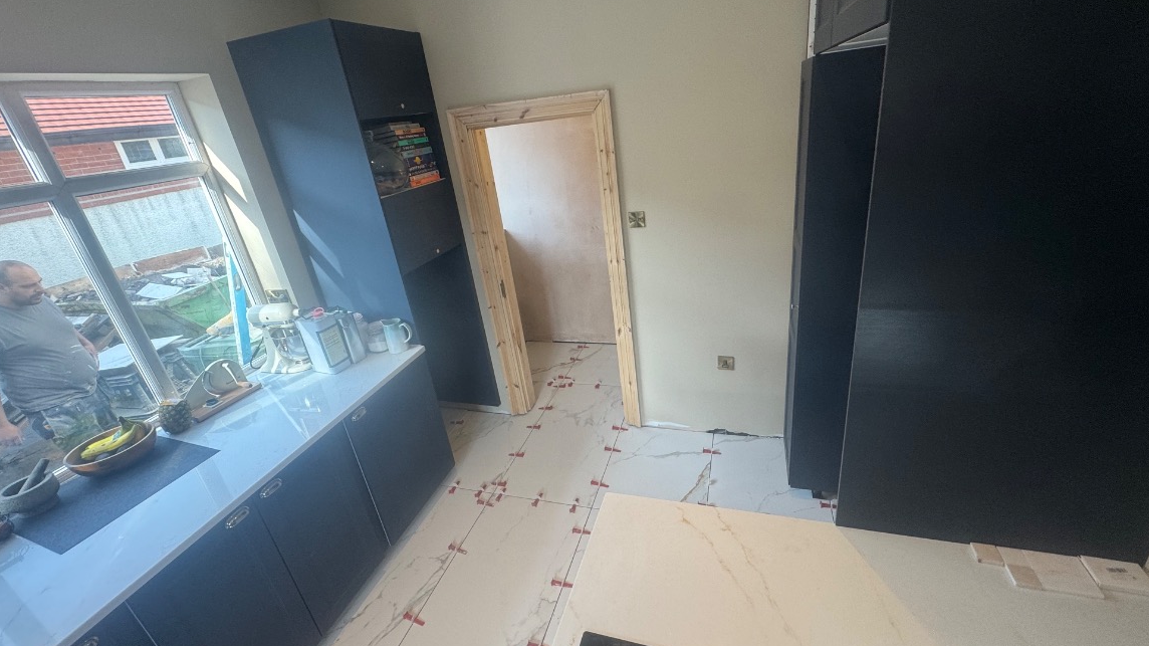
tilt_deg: -19.3
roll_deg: +10.8
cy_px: 308
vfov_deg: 67.0
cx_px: 584
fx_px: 487
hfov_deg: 99.4
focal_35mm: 16
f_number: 2.2
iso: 125
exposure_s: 1/100
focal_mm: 2.22
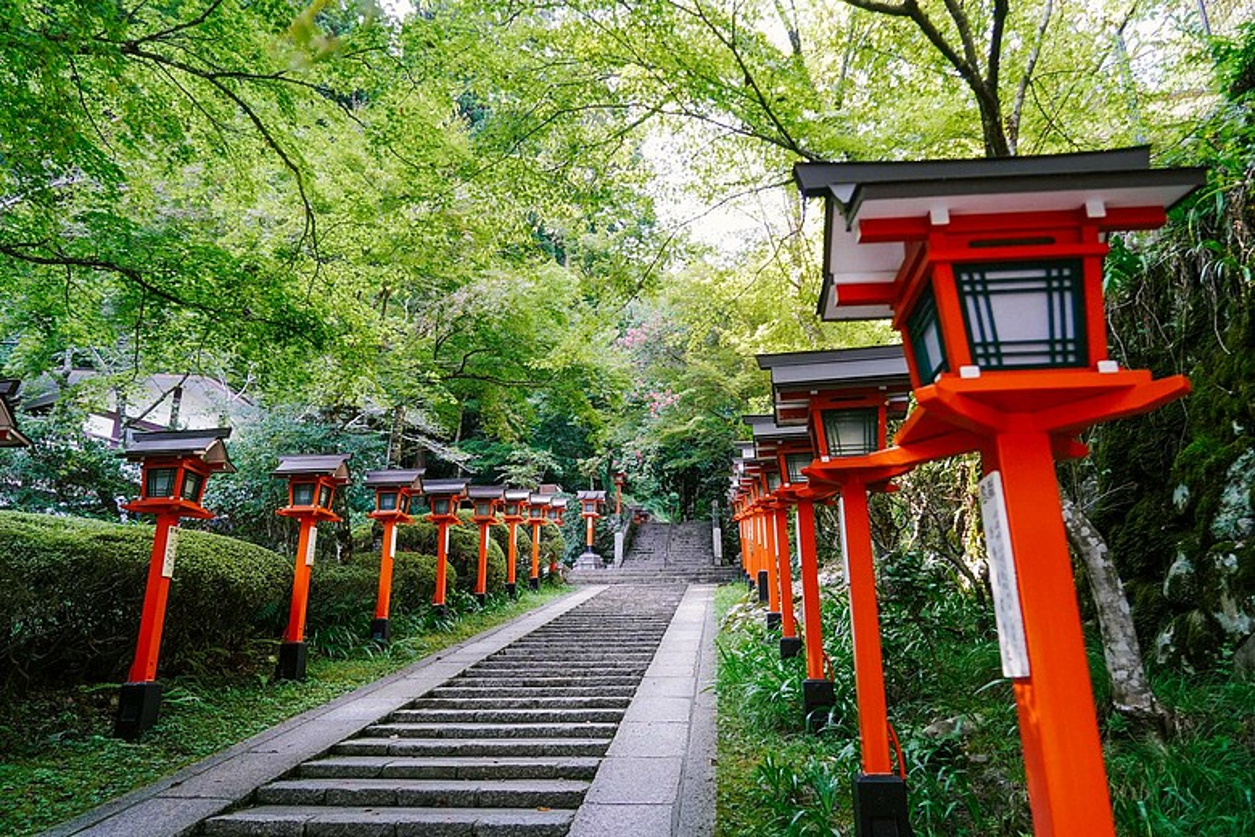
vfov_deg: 53.1
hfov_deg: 73.7
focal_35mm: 24
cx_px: 628
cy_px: 418
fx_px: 837
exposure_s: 1/160
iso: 800
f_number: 4
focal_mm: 24
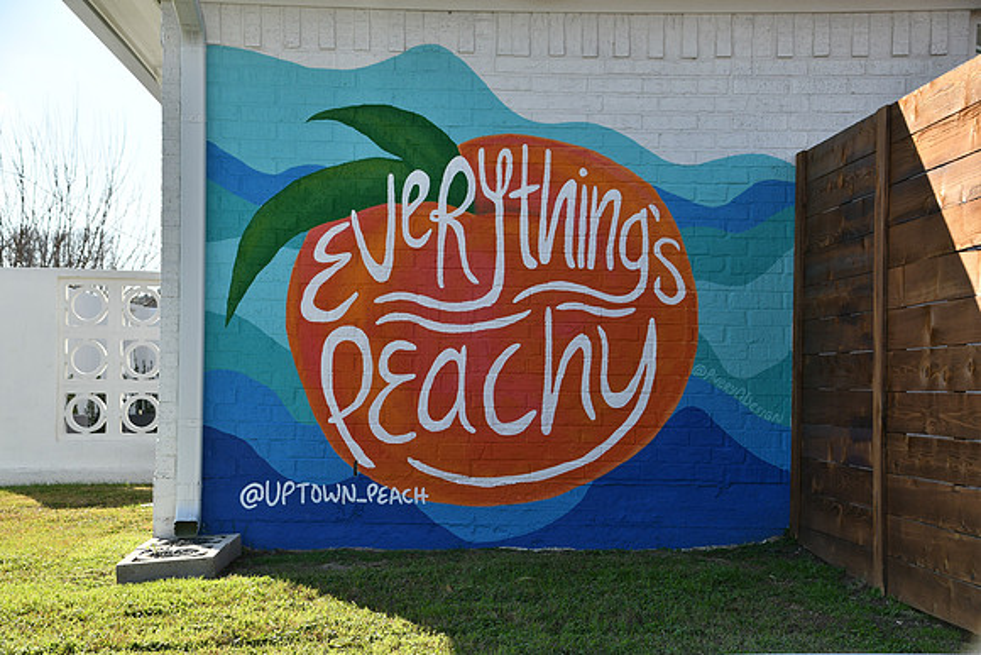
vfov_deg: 17.5
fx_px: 2126
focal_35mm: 78
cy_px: 328
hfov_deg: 26.0
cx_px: 490
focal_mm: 52
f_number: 8
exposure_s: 1/250
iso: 100
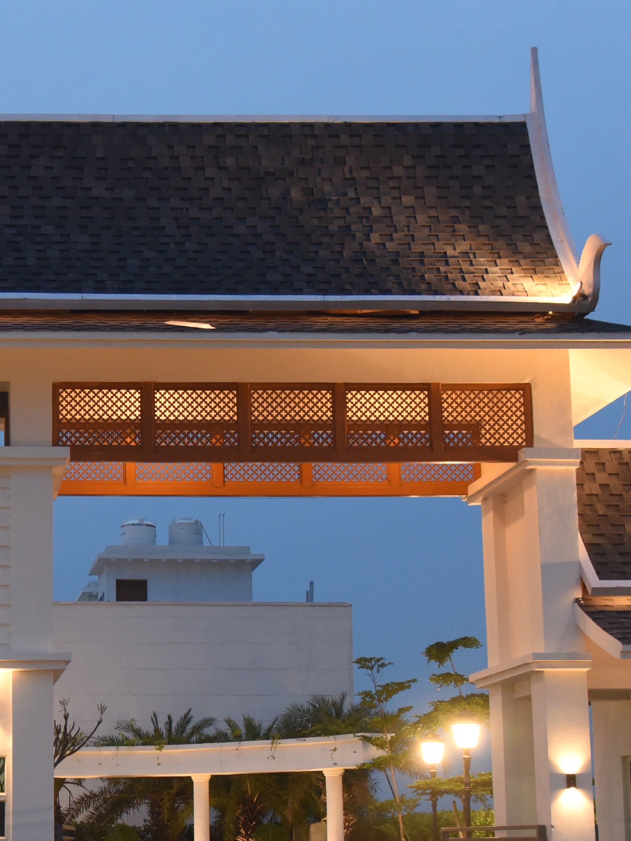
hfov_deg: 19.4
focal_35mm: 73
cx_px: -36
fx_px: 1774
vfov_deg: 26.5
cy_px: 569
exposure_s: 1/80
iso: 2000
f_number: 4
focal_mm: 31
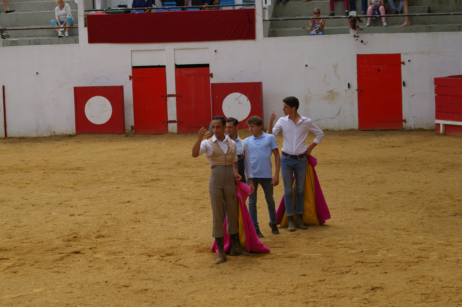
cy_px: 154
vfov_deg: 13.0
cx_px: 231
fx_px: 1346
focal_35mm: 105
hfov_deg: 19.5
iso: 400
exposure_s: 1/1500
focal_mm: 70
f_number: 5.6
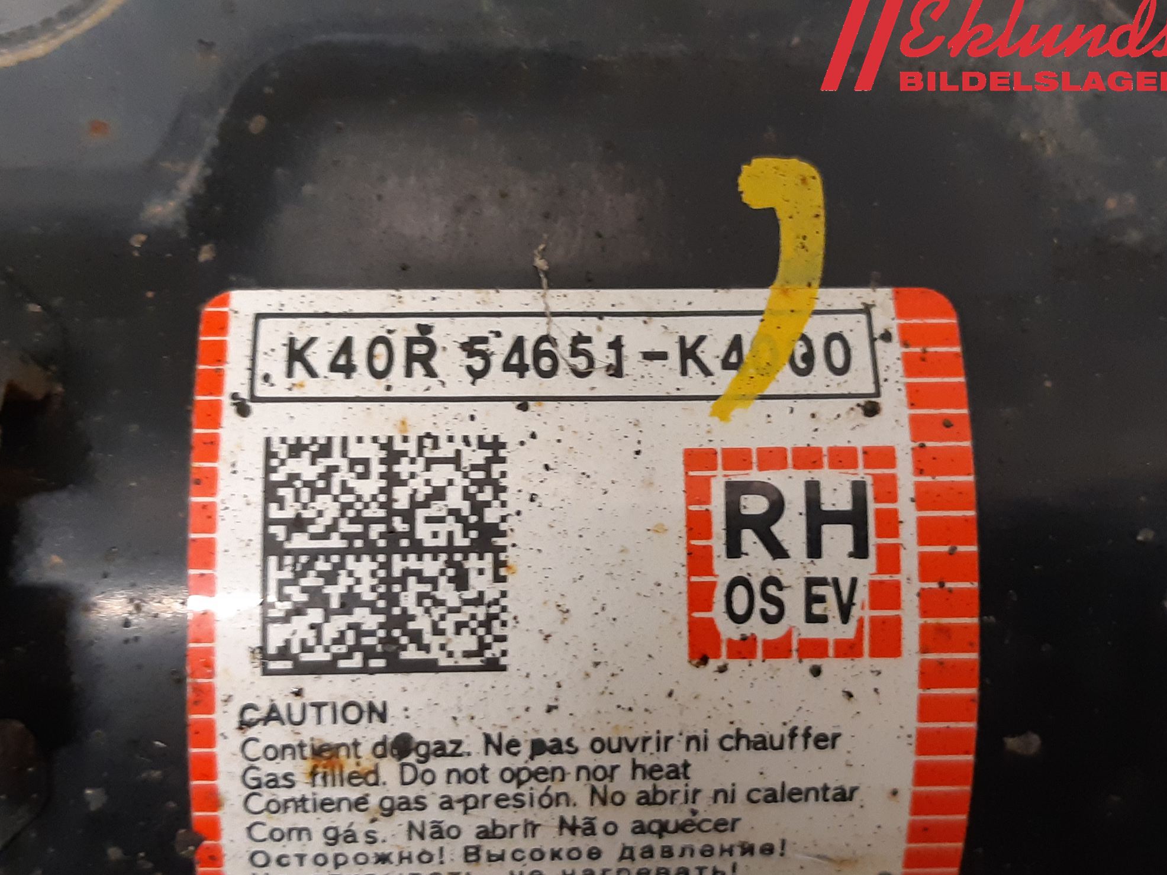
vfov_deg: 51.4
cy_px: 445
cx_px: 578
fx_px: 910
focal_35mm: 27
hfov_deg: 65.3
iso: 250
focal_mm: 3.93
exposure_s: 1/50
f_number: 1.7
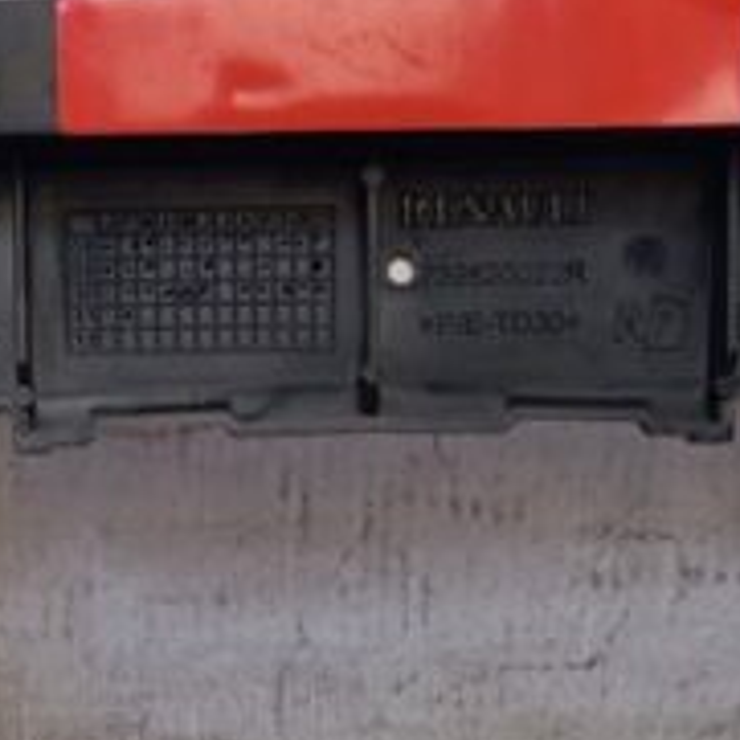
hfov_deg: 17.9
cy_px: 734
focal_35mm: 96
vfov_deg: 17.7
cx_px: 98
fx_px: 2322
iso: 284
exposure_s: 1/33.3
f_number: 1.8
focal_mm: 4.22
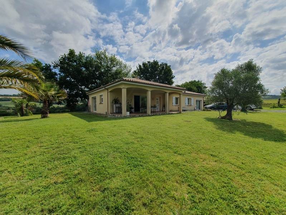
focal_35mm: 13
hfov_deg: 106.2
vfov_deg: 90.0
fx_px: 107
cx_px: 143
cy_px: 108
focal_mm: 1.8
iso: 50
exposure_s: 1/2616
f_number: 2.2
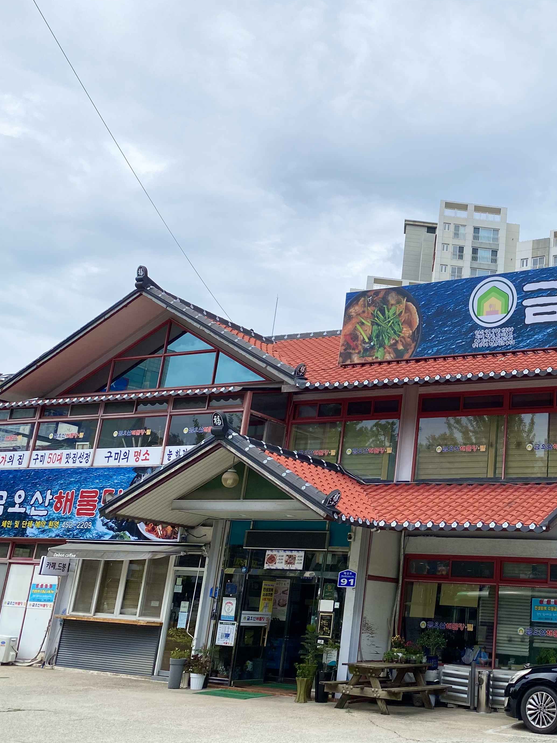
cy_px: 378
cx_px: 491
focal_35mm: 38
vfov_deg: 49.0
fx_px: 815
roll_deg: -3.5
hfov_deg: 35.7
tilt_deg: +15.9
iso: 32
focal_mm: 4.25
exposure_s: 1/4115
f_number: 1.8
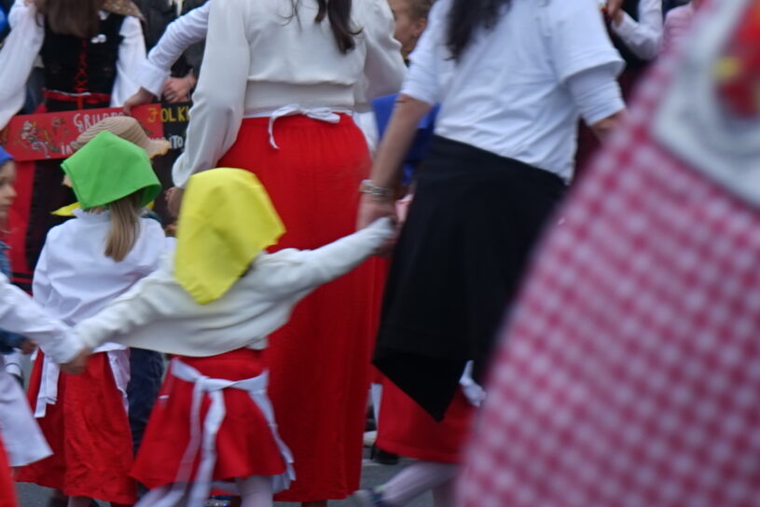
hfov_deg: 11.3
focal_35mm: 179
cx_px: -164
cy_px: 72
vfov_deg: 7.7
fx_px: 3780
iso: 50
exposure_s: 1/50
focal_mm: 38
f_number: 4
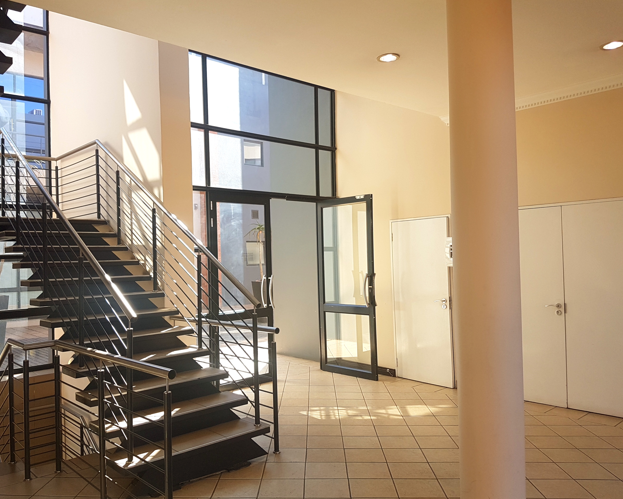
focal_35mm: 28
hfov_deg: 62.1
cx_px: 281
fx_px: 516
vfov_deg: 51.5
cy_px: 250
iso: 40
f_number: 1.7
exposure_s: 1/228
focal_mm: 4.2
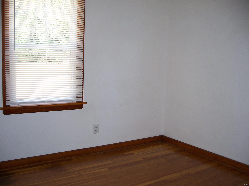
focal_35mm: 37
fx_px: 266
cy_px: 93
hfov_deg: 50.1
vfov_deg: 38.7
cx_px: 124
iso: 125
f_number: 2.8
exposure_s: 1/60
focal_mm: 7.8
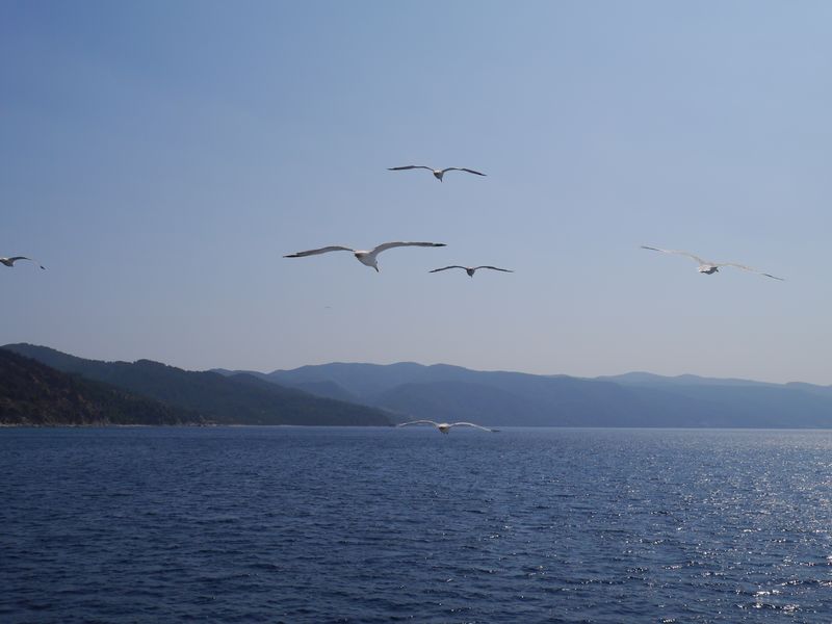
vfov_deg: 36.0
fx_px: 961
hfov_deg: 46.8
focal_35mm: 40
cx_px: 416
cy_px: 312
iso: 160
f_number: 13
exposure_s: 1/1000
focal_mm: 20
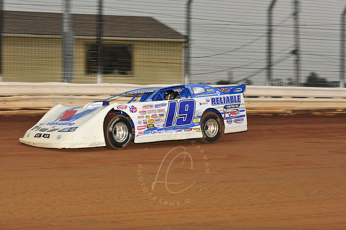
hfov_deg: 20.4
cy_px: 115
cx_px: 173
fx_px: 961
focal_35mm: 100
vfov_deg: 13.7
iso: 1000
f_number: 8
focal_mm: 100
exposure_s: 1/320
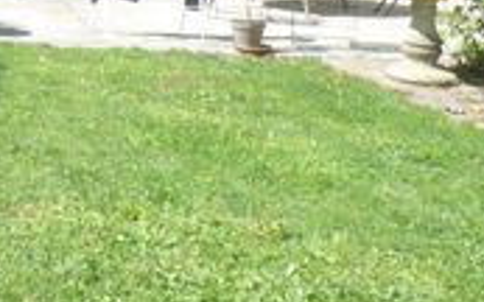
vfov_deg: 13.0
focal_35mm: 92
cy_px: -218
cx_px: -154
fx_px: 1213
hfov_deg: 20.5
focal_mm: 4.5
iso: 80
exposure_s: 1/40
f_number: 6.3
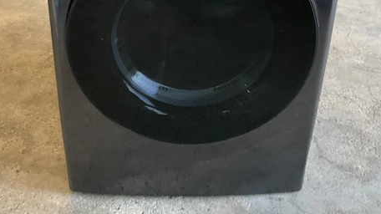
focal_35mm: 52
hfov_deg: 39.9
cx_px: 204
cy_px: 8
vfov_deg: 22.3
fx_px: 525
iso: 250
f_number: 1.8
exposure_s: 1/40
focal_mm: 3
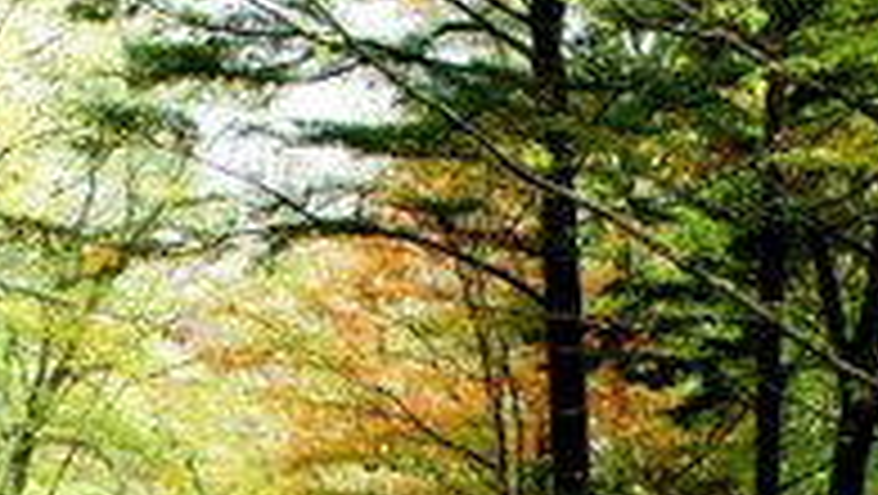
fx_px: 2702
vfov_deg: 10.0
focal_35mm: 116
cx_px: 441
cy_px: 810
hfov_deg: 18.5
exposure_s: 1/60
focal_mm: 30
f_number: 6.3
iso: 200
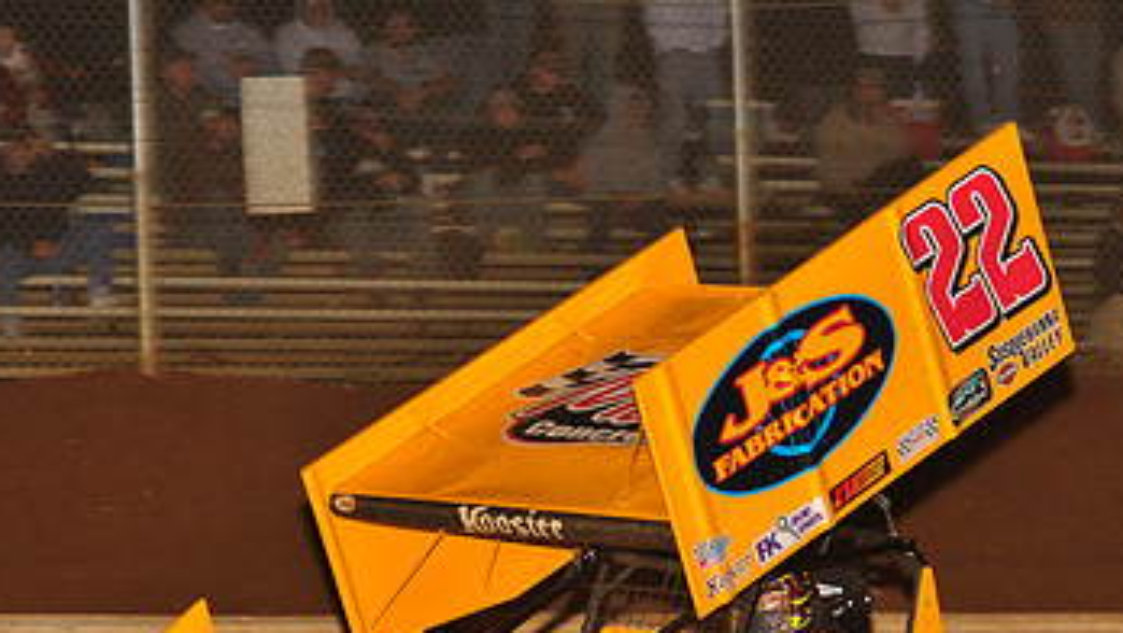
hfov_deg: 9.9
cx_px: 662
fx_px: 6493
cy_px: 546
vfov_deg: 5.6
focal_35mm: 218
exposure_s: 1/320
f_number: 6.3
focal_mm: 125
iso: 800
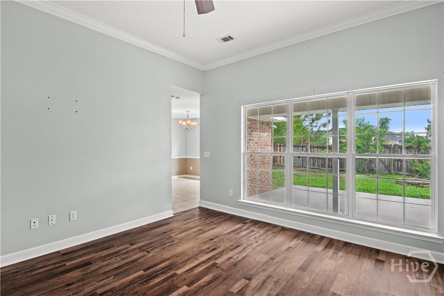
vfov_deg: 72.1
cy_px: 148
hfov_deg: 95.0
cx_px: 222
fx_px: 203
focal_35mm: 16
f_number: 7.1
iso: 250
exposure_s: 1/3
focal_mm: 11
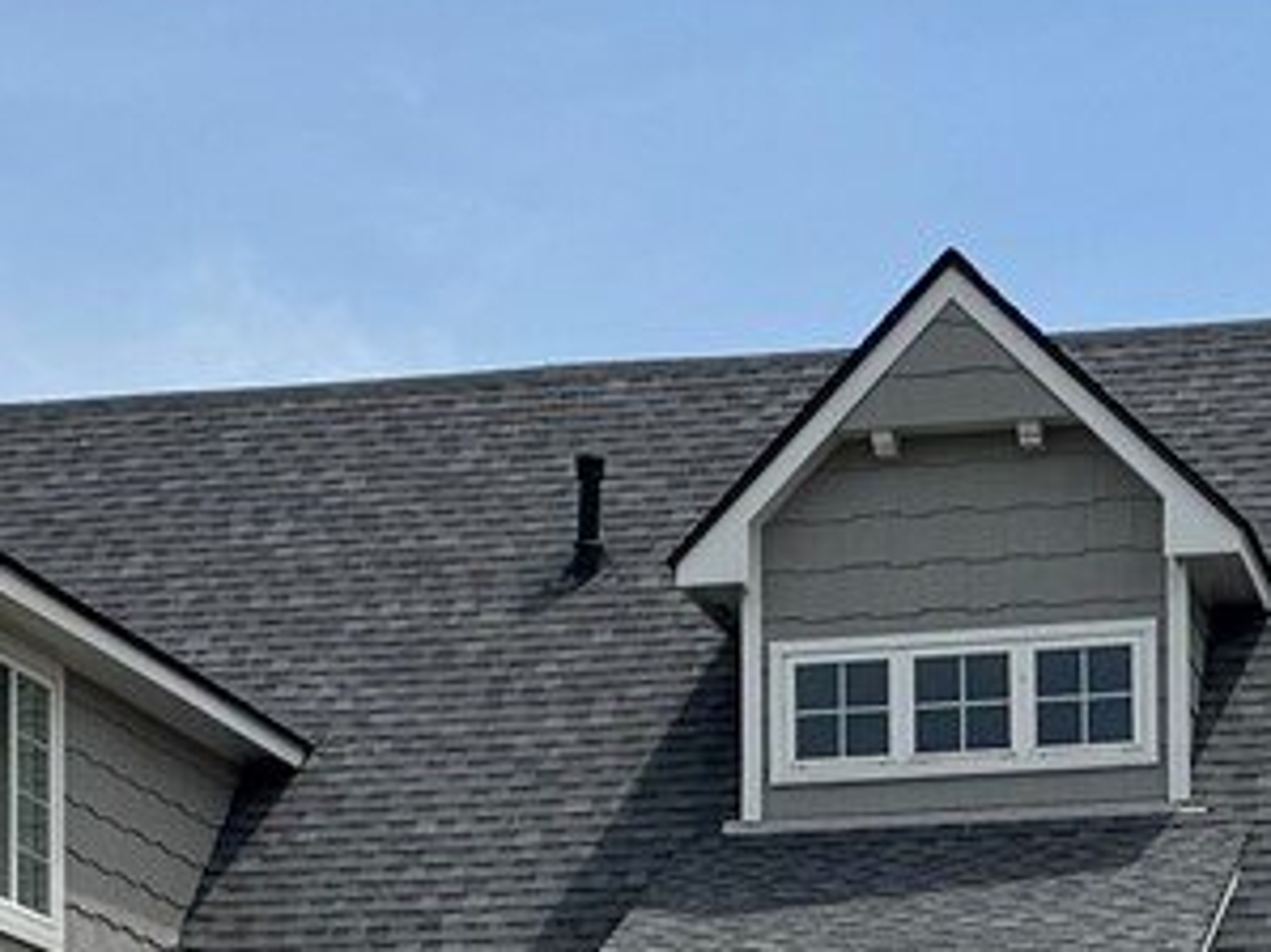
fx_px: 5652
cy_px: 1445
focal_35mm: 154
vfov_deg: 9.4
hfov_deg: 12.8
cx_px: 268
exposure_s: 1/6410
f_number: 1.78
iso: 80
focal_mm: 6.76
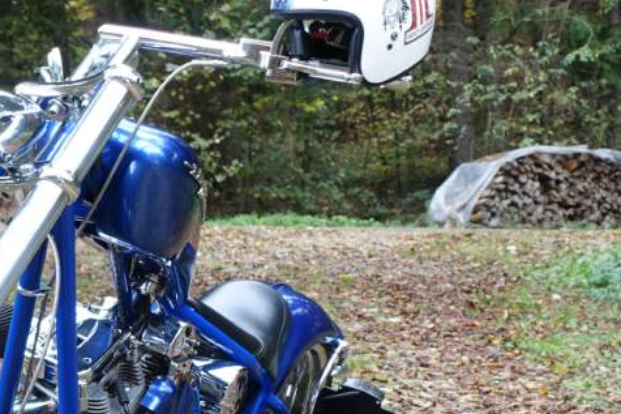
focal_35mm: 121
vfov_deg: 11.3
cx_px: -100
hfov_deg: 16.3
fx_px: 2086
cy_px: 367
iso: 125
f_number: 2.8
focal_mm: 18.51
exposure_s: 1/60
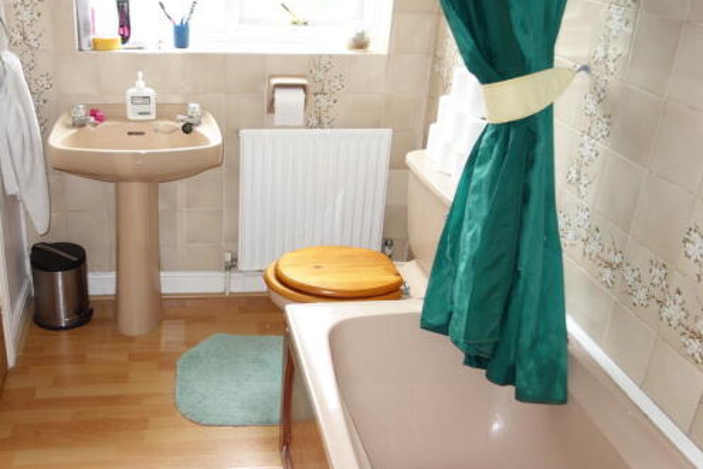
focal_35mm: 37
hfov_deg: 51.3
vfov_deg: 36.0
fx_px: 723
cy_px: 220
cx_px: 260
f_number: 2
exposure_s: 1/60
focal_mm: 10.4
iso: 125
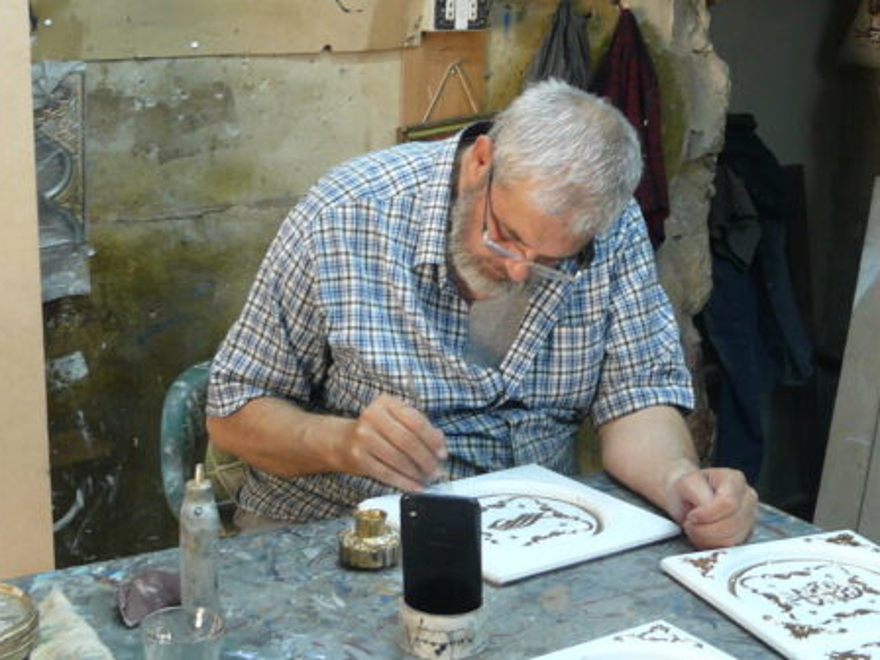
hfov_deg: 30.2
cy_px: 267
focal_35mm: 64
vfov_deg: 22.9
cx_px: 509
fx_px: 1627
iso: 100
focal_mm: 4.6
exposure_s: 1/10
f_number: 2.8
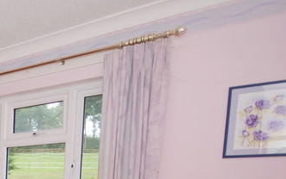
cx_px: -81
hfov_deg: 32.6
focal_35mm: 47
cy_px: 229
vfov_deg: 24.2
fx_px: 366
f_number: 4
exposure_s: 1/60
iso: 160
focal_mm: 10
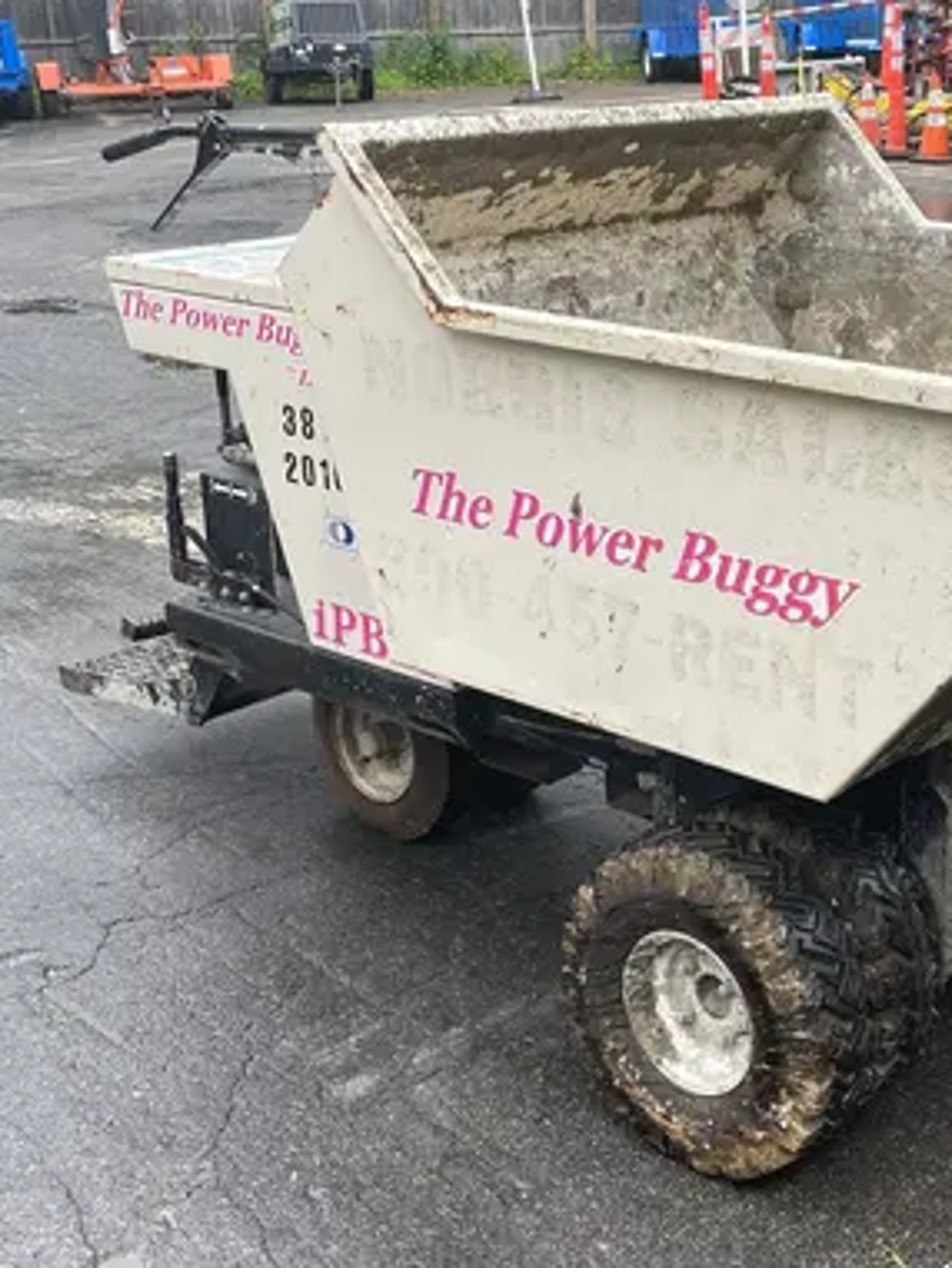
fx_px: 1832
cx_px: 772
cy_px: 547
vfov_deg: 38.1
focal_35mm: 50
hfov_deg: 28.5
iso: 32
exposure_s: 1/561
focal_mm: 4.2
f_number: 1.6
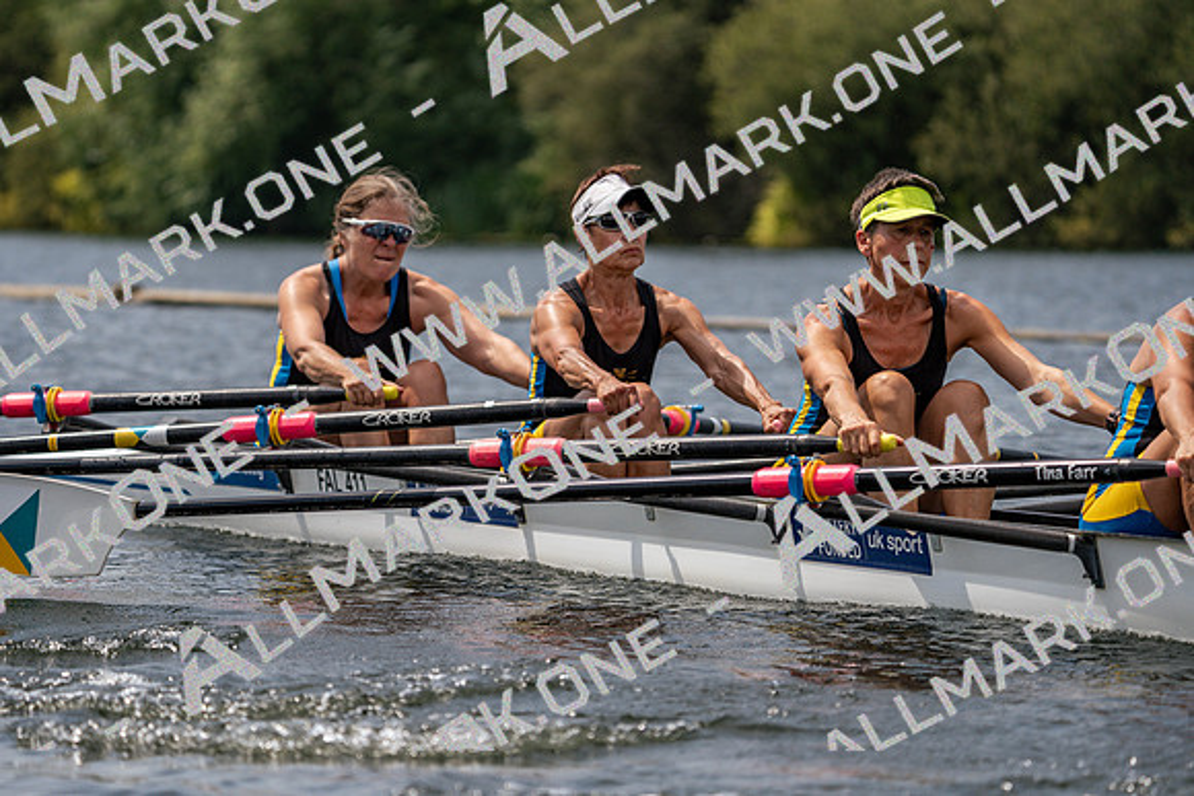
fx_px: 7995
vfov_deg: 5.7
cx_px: 597
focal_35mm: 241
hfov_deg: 8.5
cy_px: 398
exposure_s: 1/1600
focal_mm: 241
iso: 200
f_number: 5.6
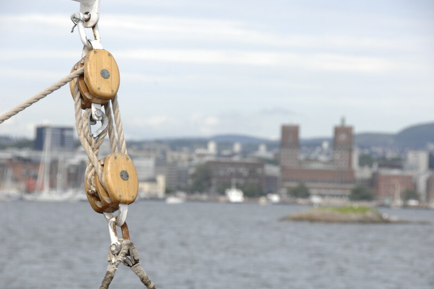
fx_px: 2048
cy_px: 144
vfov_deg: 8.1
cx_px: 218
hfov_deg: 12.1
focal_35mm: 170
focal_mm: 112
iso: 250
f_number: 9.5
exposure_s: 1/350
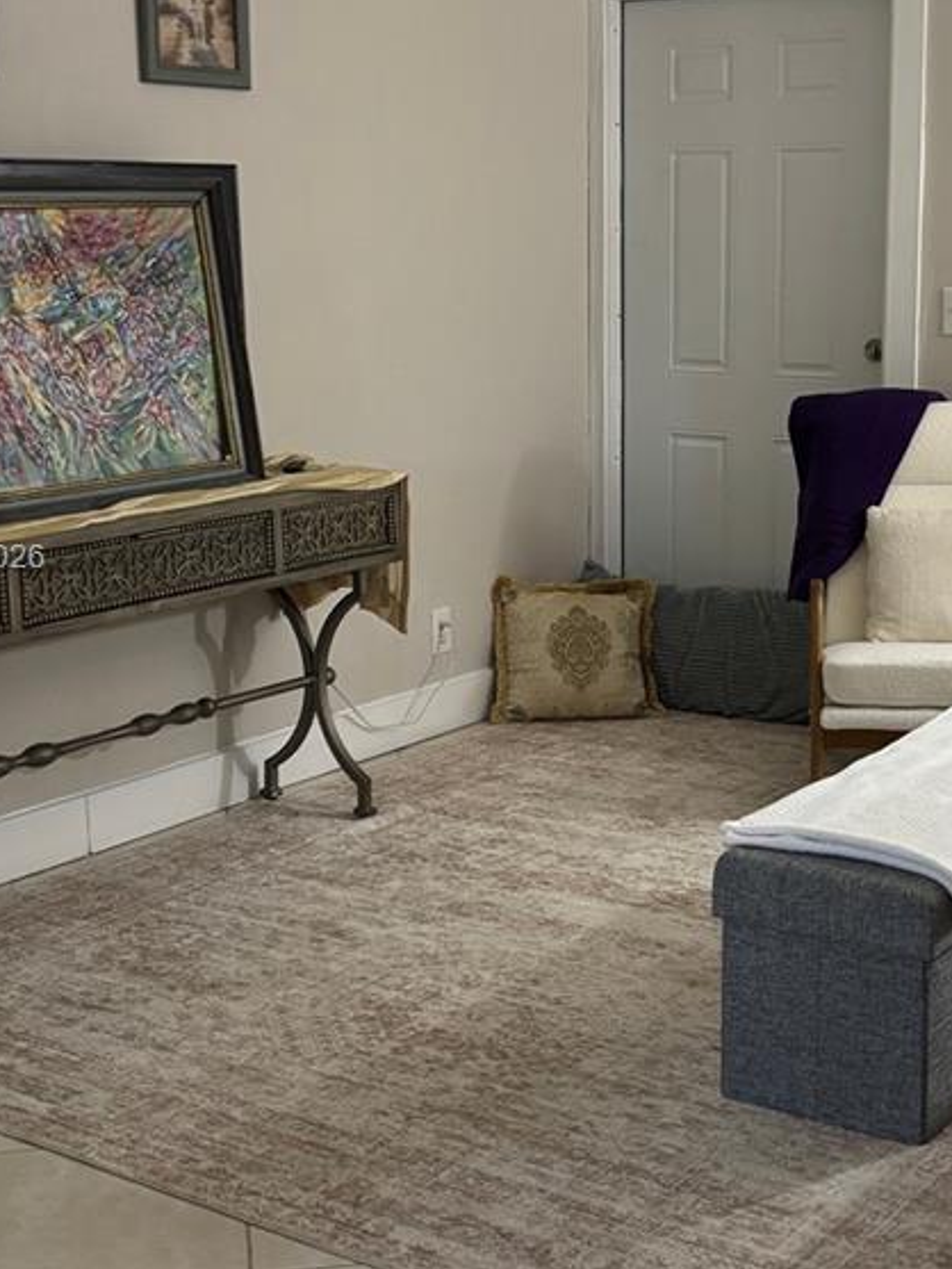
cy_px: 560
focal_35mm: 56
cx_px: 649
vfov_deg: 34.3
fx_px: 2053
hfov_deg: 25.9
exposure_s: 1/60
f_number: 1.6
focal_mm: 5.96
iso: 250
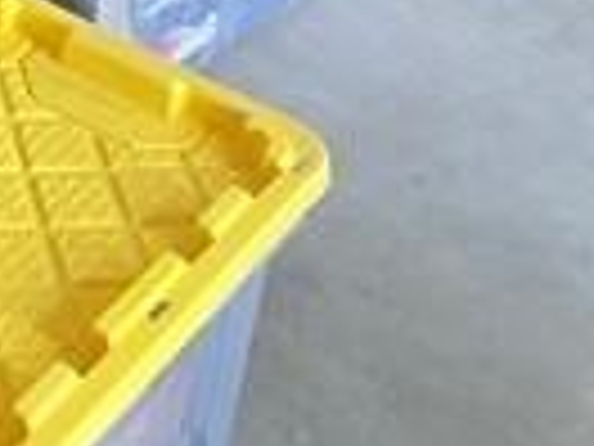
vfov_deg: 11.5
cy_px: -698
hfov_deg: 17.7
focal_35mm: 101
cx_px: -252
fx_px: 1733
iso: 320
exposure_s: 1/60
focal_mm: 2.2
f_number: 2.2
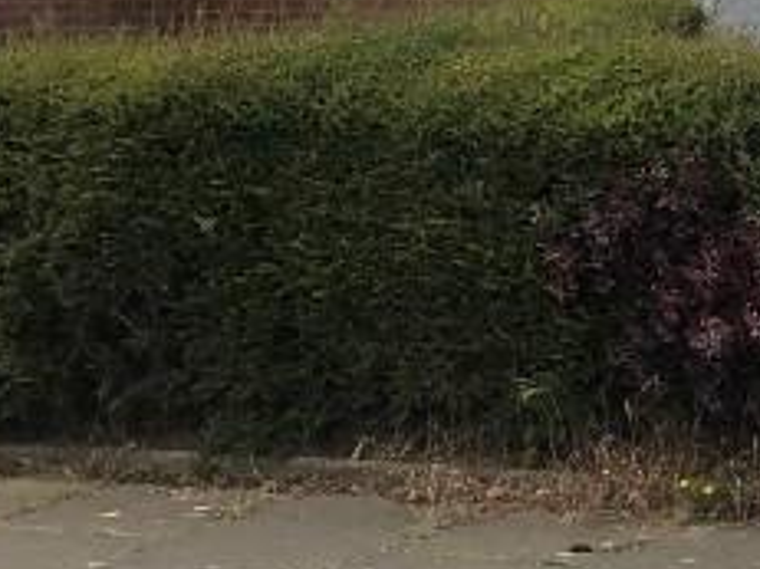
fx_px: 2721
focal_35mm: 124
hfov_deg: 13.9
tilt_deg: +9.6
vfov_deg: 11.4
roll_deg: +0.4
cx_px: 1431
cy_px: -316
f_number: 1.8
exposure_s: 1/3003
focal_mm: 4
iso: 25
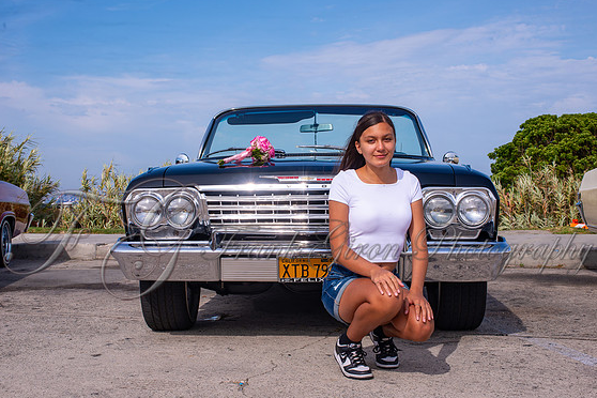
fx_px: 862
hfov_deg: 38.2
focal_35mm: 52
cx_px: 295
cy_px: 194
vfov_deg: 26.0
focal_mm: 50
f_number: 13
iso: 100
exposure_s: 1/200
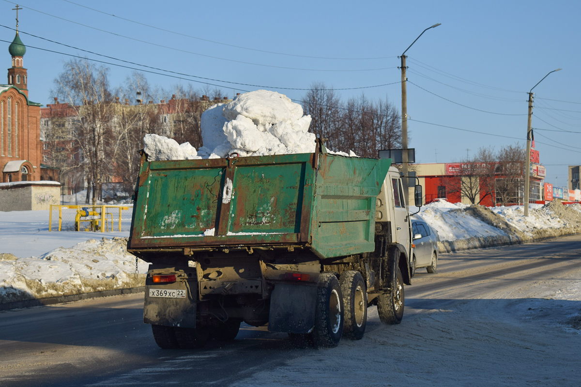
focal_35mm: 72
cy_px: 194
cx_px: 290
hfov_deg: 28.1
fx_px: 1162
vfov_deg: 18.9
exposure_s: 1/1000
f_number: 5.3
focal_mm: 48
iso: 100
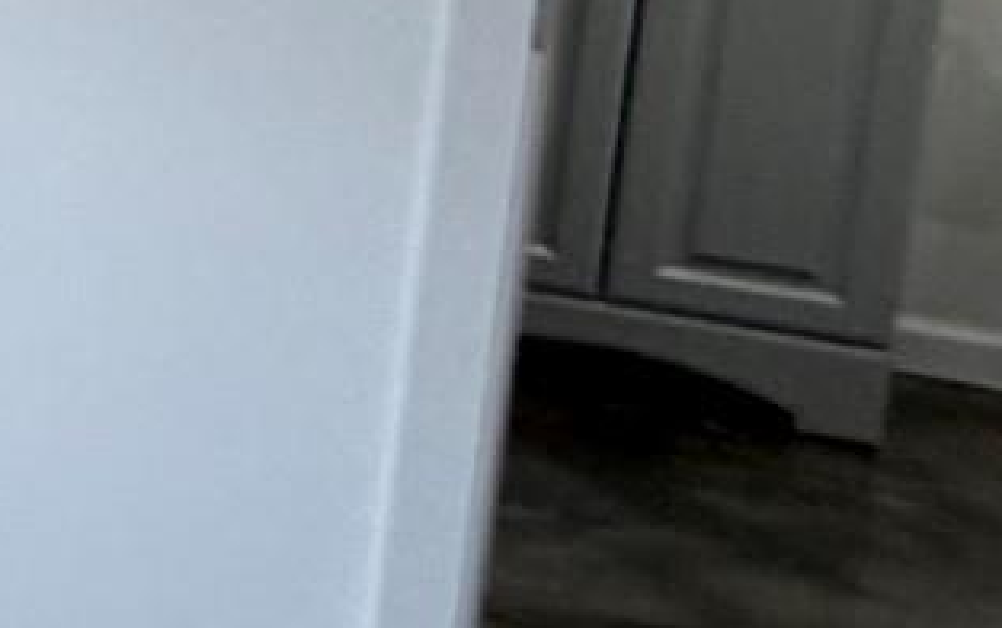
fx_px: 2650
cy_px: -288
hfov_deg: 12.7
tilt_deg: -2.5
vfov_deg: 12.9
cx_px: -1732
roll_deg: -1.2
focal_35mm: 97
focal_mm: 2.22
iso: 160
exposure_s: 1/120
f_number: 2.2
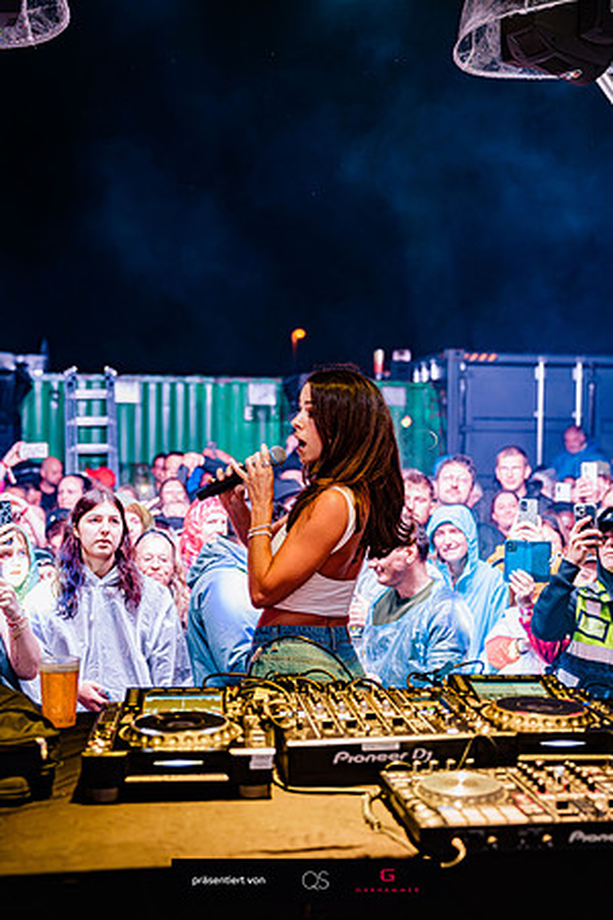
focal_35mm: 47
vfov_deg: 41.9
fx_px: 1200
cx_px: 306
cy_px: 460
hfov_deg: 28.6
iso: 1250
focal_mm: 47
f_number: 2.5
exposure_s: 1/160
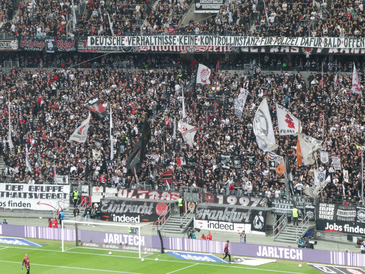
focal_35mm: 160
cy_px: 137
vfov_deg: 9.3
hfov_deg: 12.3
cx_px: 182
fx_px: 1687
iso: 160
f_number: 5.5
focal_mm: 28.7
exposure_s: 1/80
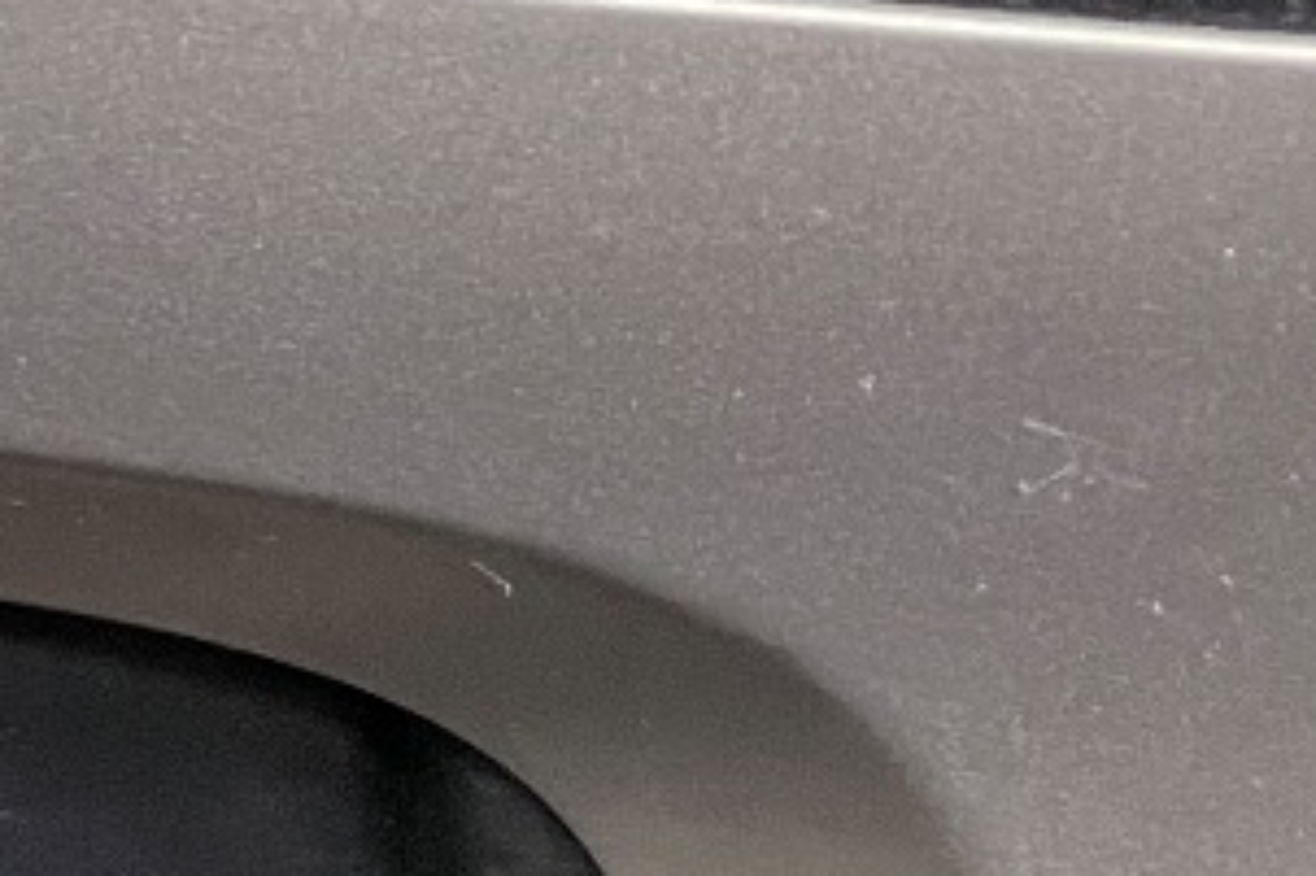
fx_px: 4713
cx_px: -1547
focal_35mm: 129
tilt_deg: -32.5
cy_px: 266
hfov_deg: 13.1
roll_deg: -1.4
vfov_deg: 10.6
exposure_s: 1/60
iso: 400
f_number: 1.6
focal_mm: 4.2
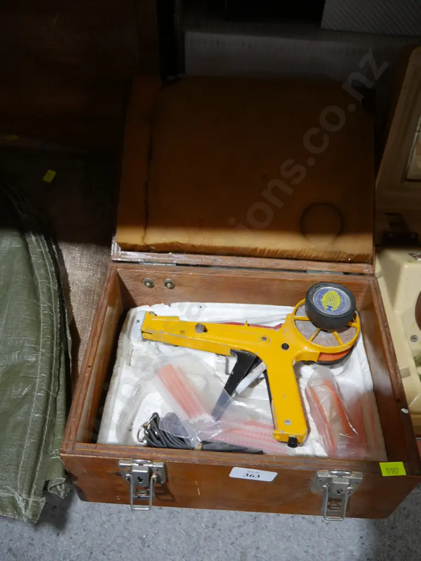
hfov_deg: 46.8
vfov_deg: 60.0
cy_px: 280
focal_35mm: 30
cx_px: 210
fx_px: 486
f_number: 3.6
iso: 500
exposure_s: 1/60
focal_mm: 15
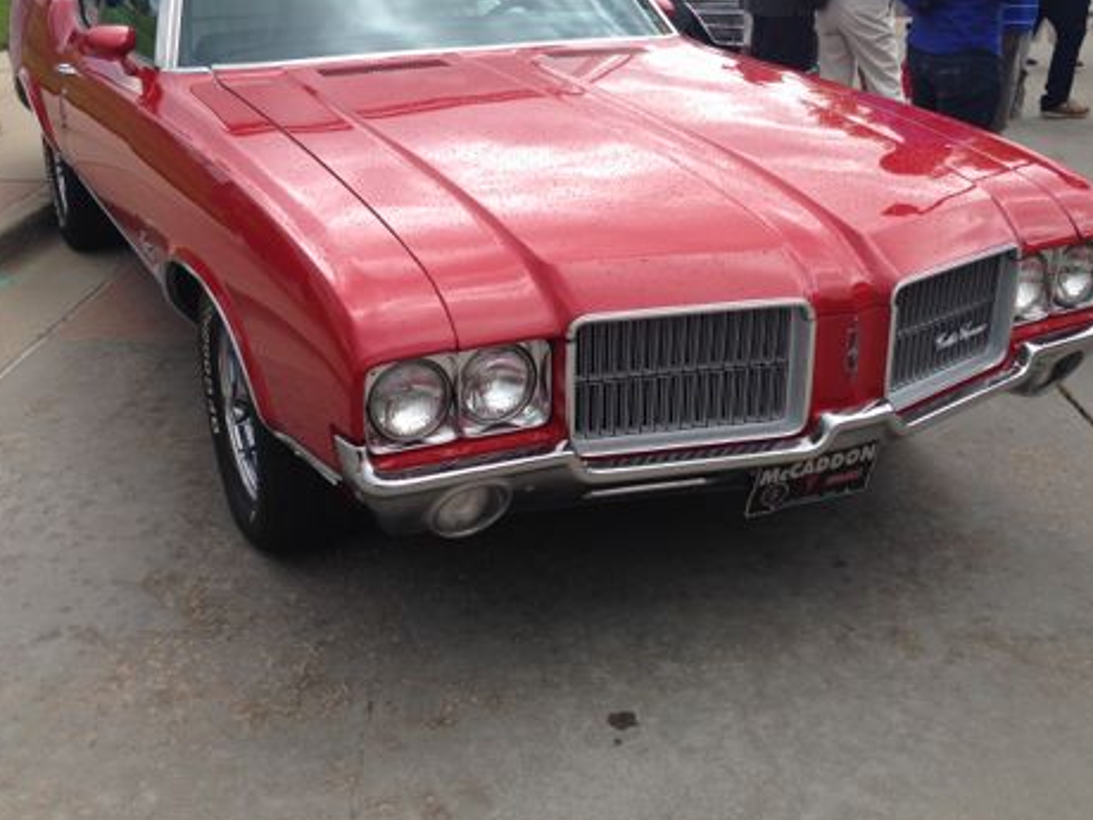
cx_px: 582
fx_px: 1358
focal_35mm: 43
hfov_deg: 43.8
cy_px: 323
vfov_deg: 33.5
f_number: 2.4
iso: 50
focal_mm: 4.12
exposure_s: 1/834
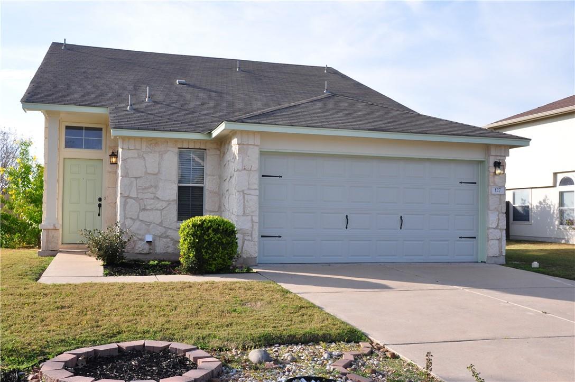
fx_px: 598
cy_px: 191
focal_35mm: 38
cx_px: 288
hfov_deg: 51.3
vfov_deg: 35.4
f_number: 10
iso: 400
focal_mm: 25
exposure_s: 1/400
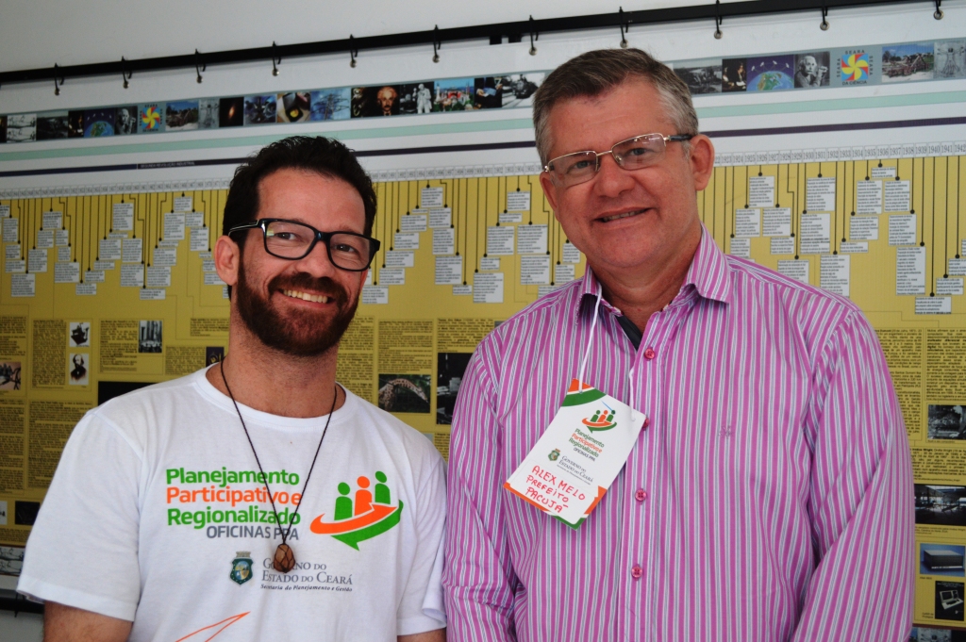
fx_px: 1408
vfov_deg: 25.7
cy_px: 321
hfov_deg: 37.9
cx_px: 483
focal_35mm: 52
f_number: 5.6
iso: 800
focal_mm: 35
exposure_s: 1/125
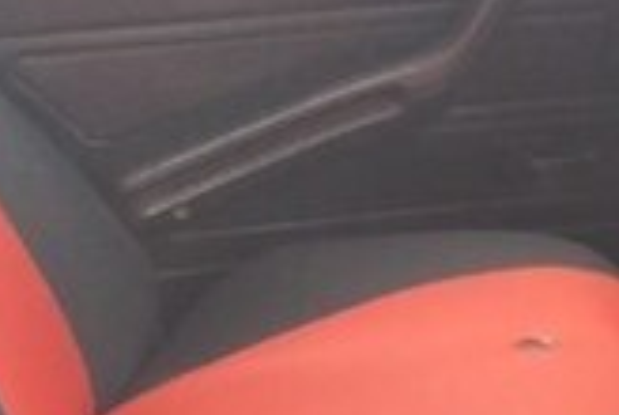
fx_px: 2015
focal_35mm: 117
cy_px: 613
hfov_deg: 16.4
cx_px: 842
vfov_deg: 11.3
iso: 160
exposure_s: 1/25
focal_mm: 3.7
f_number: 1.9
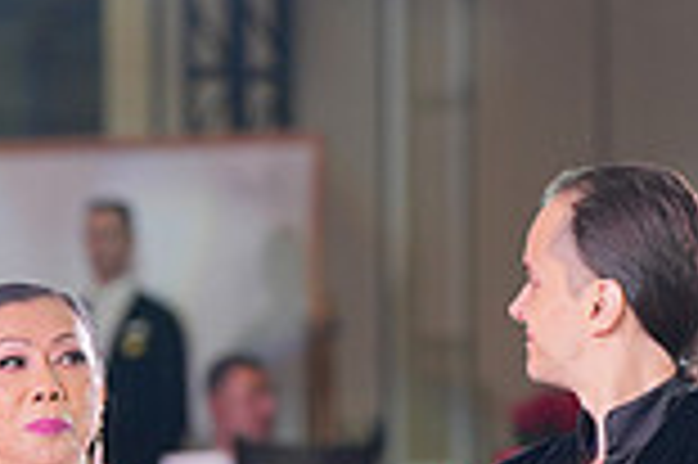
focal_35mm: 404
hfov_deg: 5.1
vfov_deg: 3.4
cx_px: 117
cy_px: 682
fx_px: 7825
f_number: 2.8
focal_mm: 108
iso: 1000
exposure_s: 1/400
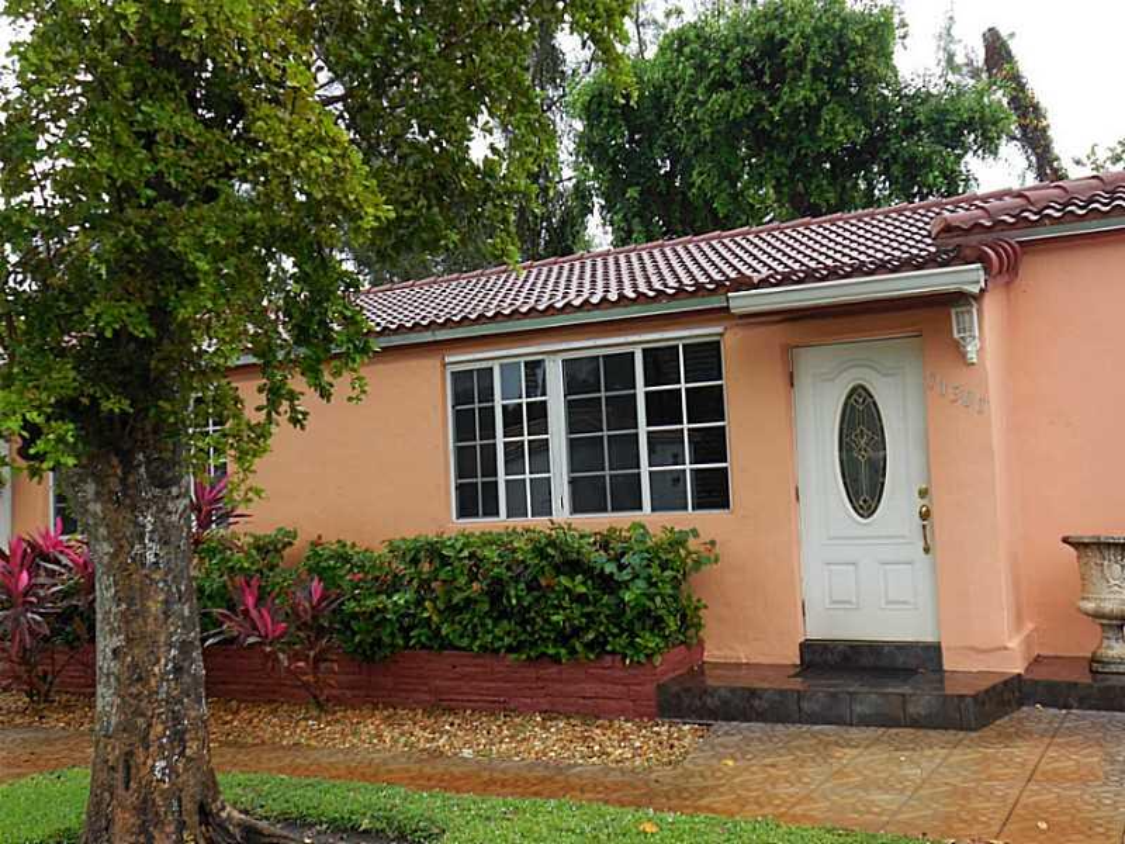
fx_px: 1235
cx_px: 562
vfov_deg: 37.7
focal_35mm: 38
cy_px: 422
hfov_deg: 49.0
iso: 125
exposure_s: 1/200
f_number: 4.2
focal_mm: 6.8
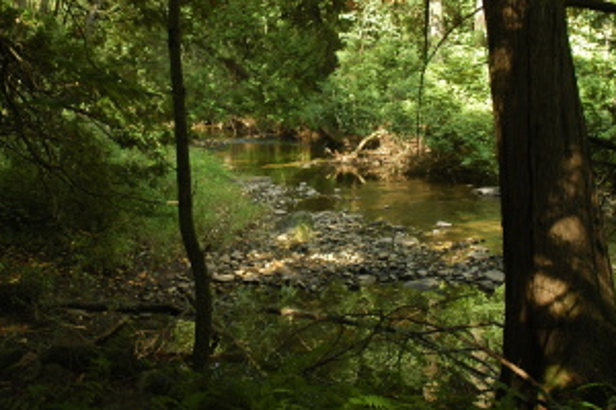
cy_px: 170
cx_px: 248
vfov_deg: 30.5
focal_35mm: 44
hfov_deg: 44.3
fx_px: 753
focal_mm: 22
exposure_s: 1/40
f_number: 8
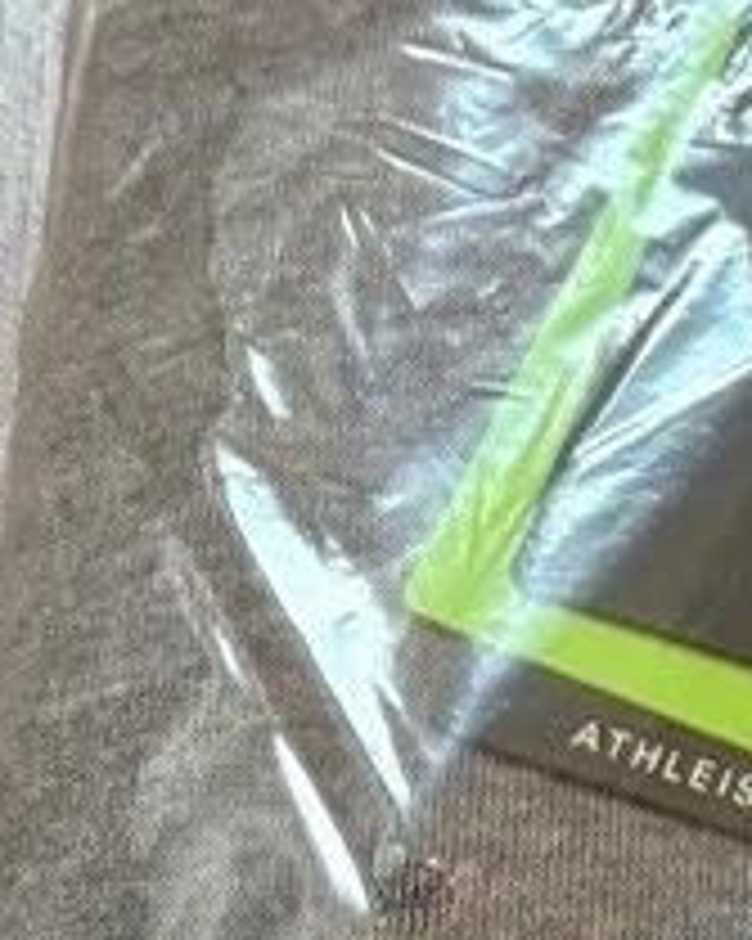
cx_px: 1608
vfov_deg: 11.7
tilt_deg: -66.2
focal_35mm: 162
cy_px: 1016
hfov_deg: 8.9
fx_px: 4510
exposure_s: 1/50
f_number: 1.6
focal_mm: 5.96
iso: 160
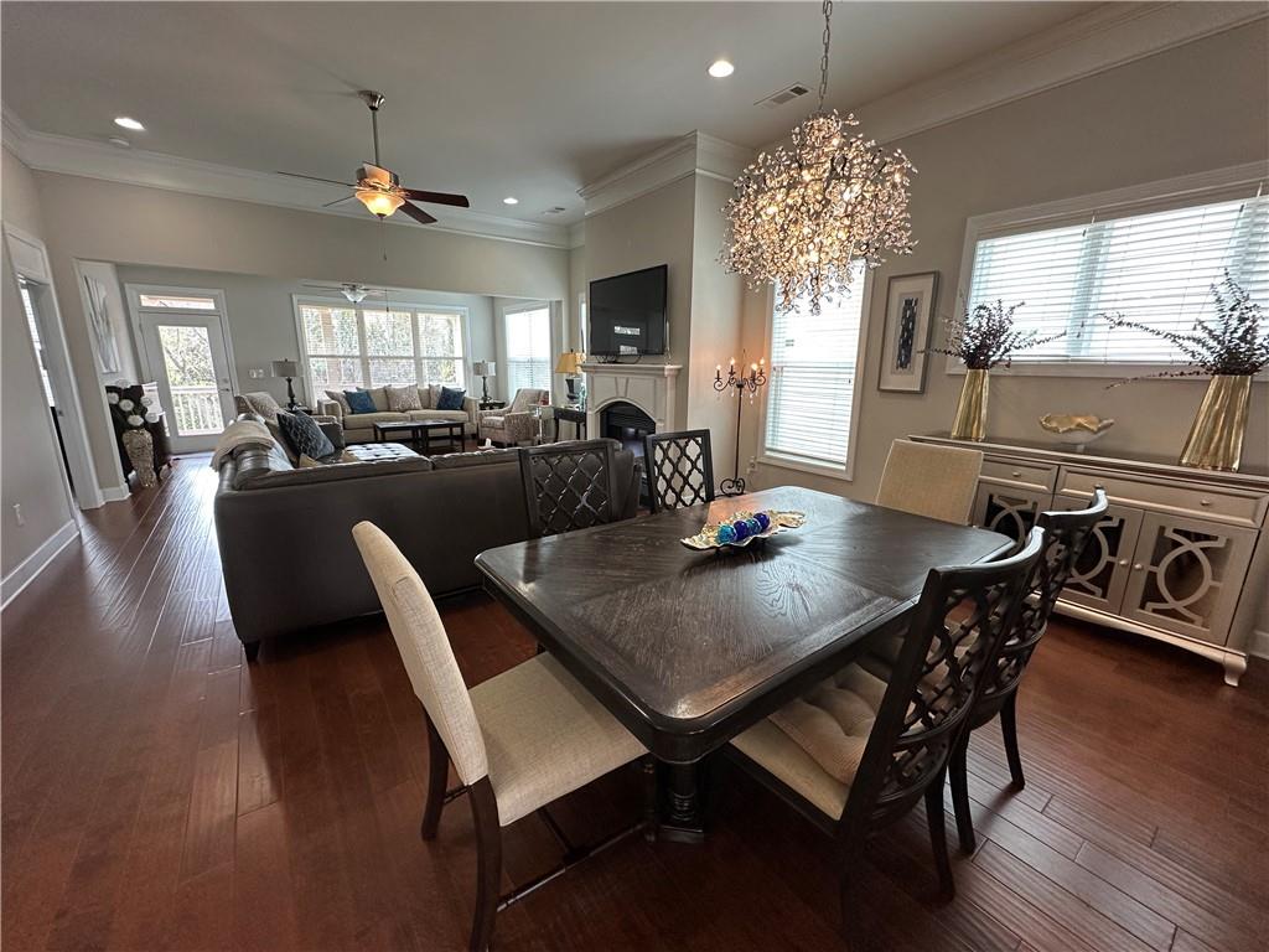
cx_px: 634
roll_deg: -0.8
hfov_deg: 102.1
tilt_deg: -12.8
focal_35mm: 14
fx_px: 513
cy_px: 476
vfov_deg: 85.7
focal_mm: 2.22
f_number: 2.2
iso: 200
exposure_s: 1/120
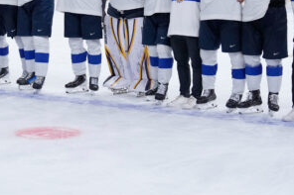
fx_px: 890
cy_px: 42
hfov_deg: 18.8
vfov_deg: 12.5
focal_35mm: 109
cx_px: 142
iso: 1600
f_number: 2.8
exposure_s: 1/1600
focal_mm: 42
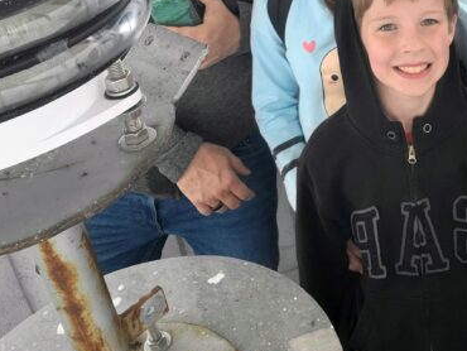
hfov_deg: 34.6
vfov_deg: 25.4
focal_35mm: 54
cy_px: -19
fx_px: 729
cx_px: 360
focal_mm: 3.3
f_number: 2.2
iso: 50
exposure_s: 1/161
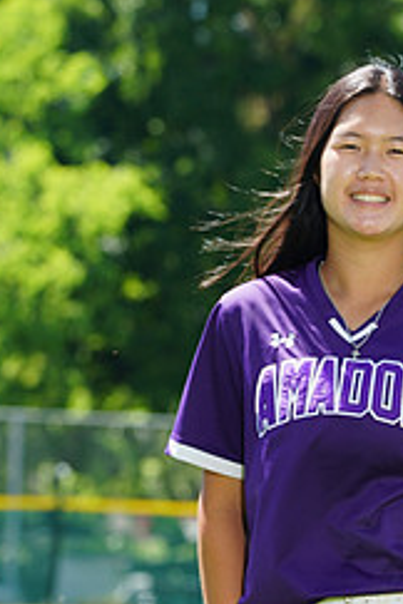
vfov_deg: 4.5
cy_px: 654
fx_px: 7690
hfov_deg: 3.0
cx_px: 284
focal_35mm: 458
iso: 200
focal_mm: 192
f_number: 9
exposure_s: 1/200
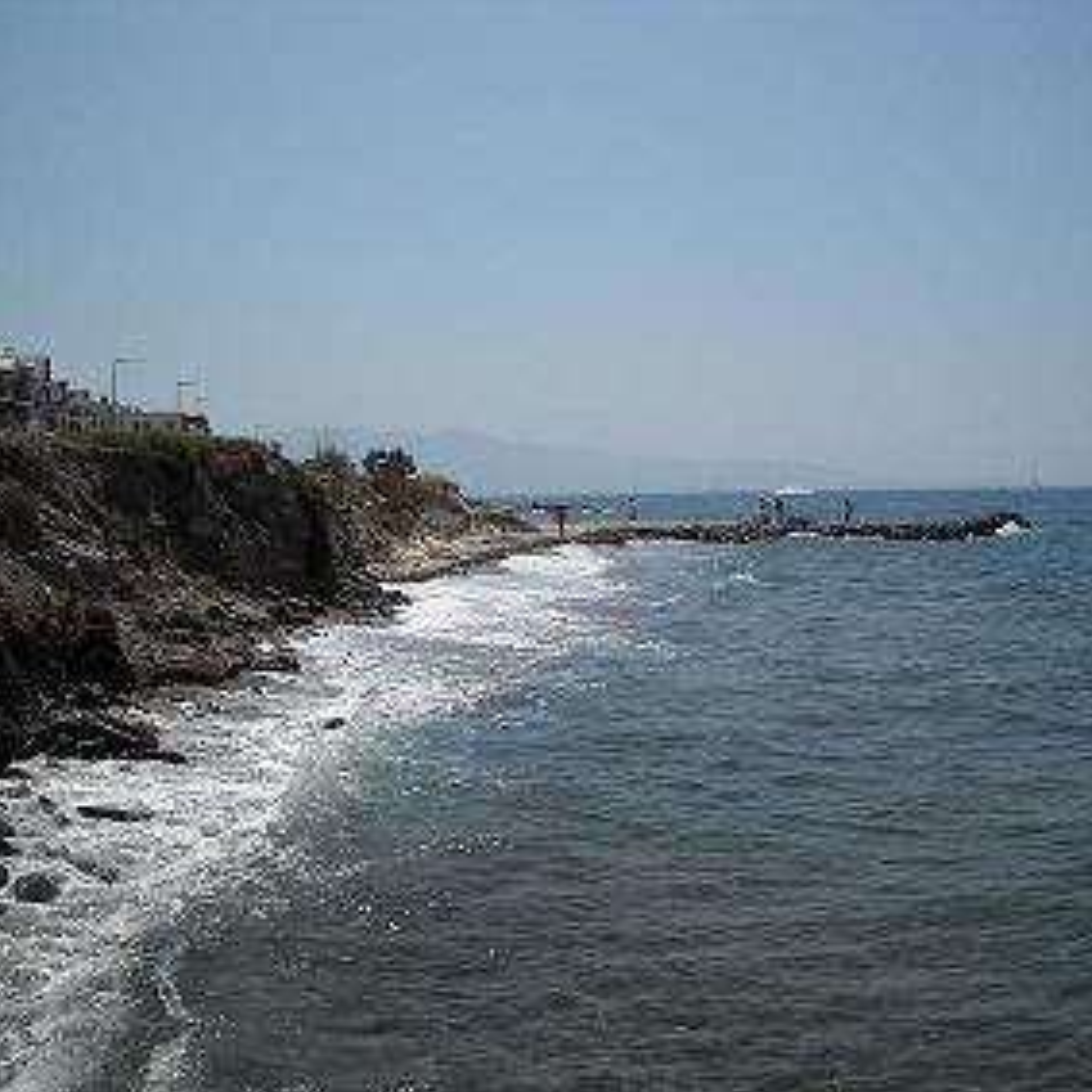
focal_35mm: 42
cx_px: 610
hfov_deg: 40.0
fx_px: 1499
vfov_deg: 40.0
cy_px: 548
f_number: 5.6
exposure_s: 1/707
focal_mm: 5.7
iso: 64
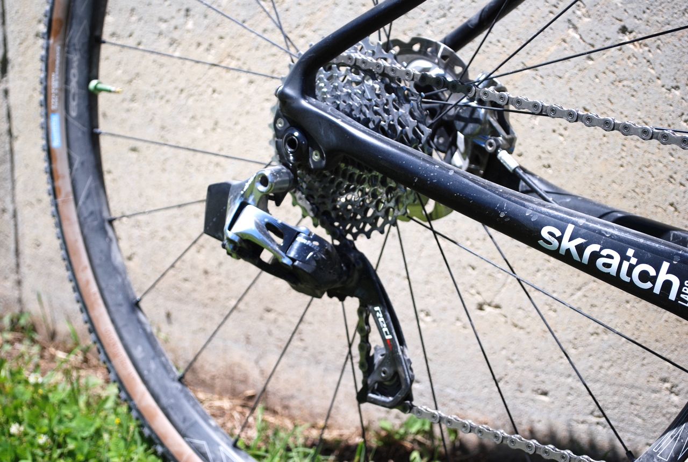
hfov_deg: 29.2
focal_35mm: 69
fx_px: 1321
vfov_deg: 19.8
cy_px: 231
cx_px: 344
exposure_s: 1/500
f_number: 5.3
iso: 125
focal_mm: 46
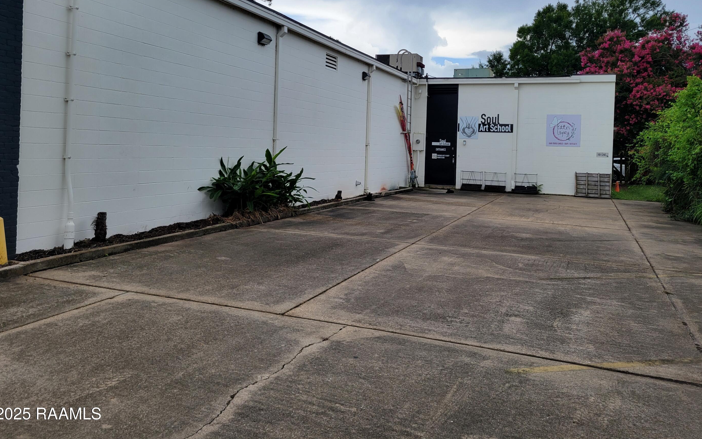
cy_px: 153
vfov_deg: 41.4
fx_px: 574
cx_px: 364
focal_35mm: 30
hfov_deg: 62.9
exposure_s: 1/1019
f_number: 1.8
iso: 40
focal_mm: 5.4
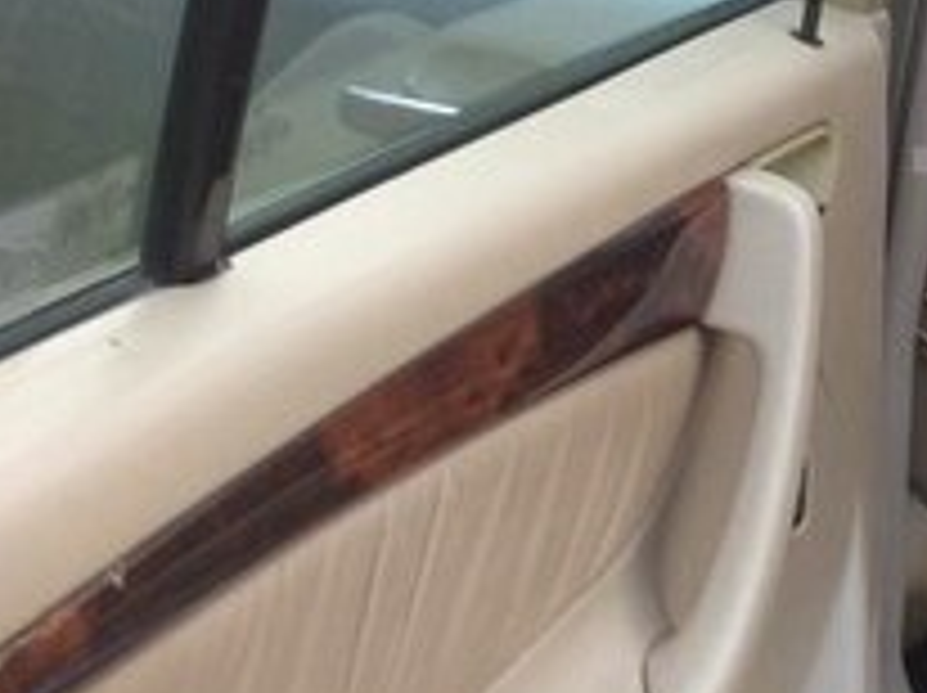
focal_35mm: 93
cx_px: 1372
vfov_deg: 15.8
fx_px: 2488
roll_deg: -1.8
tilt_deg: -17.3
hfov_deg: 18.7
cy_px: 214
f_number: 2.2
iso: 40
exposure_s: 1/33
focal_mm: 4.15
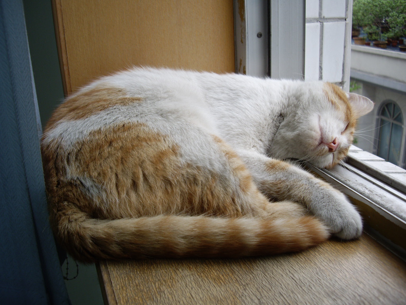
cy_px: 152
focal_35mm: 38
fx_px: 446
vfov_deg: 37.7
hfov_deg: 49.0
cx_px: 203
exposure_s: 1/50
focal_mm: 7.9
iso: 100
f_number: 2.8
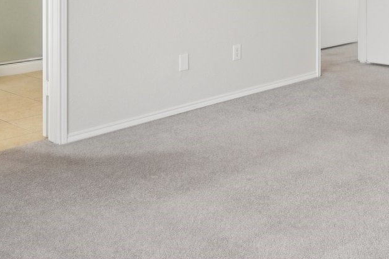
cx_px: 378
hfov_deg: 33.0
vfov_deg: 22.0
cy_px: -65
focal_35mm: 56
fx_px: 605
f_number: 8
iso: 400
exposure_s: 1/15
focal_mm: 17
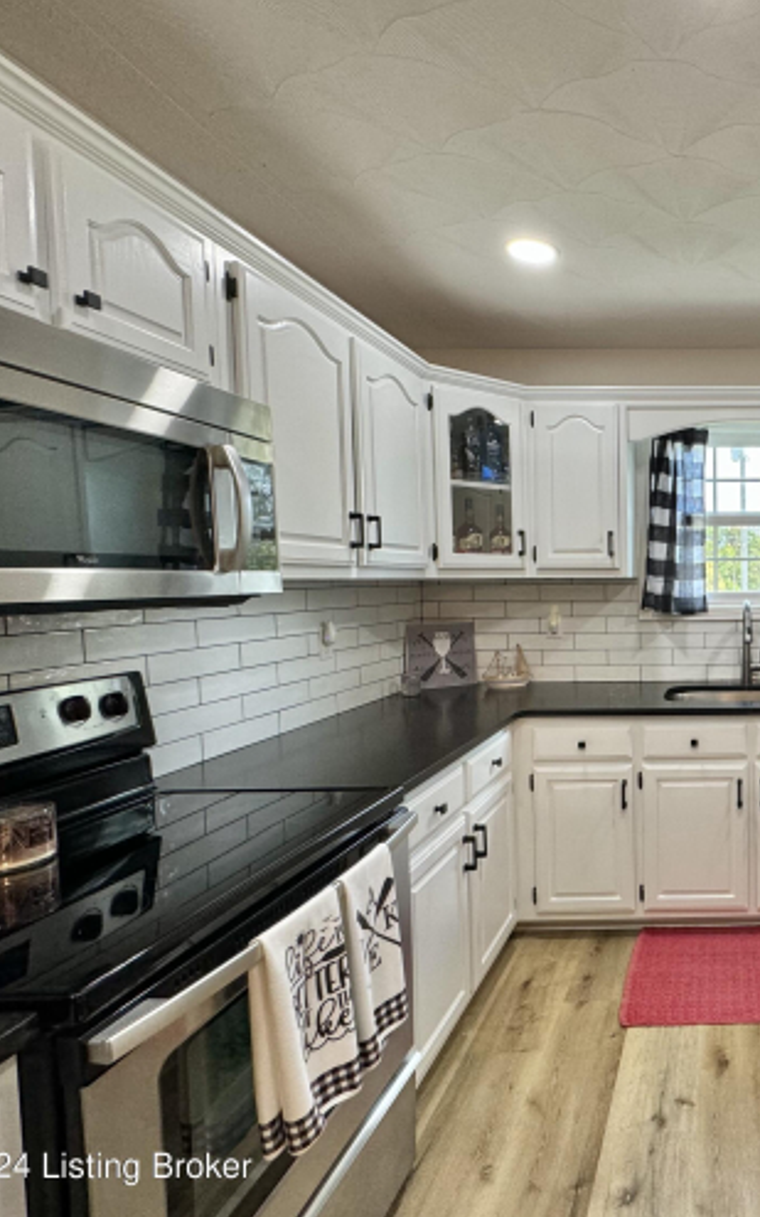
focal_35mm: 20
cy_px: 607
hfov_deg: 49.5
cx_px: 746
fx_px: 663
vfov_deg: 85.1
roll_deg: +0.2
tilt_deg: -3.4
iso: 160
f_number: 2.2
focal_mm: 2.22
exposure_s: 1/120
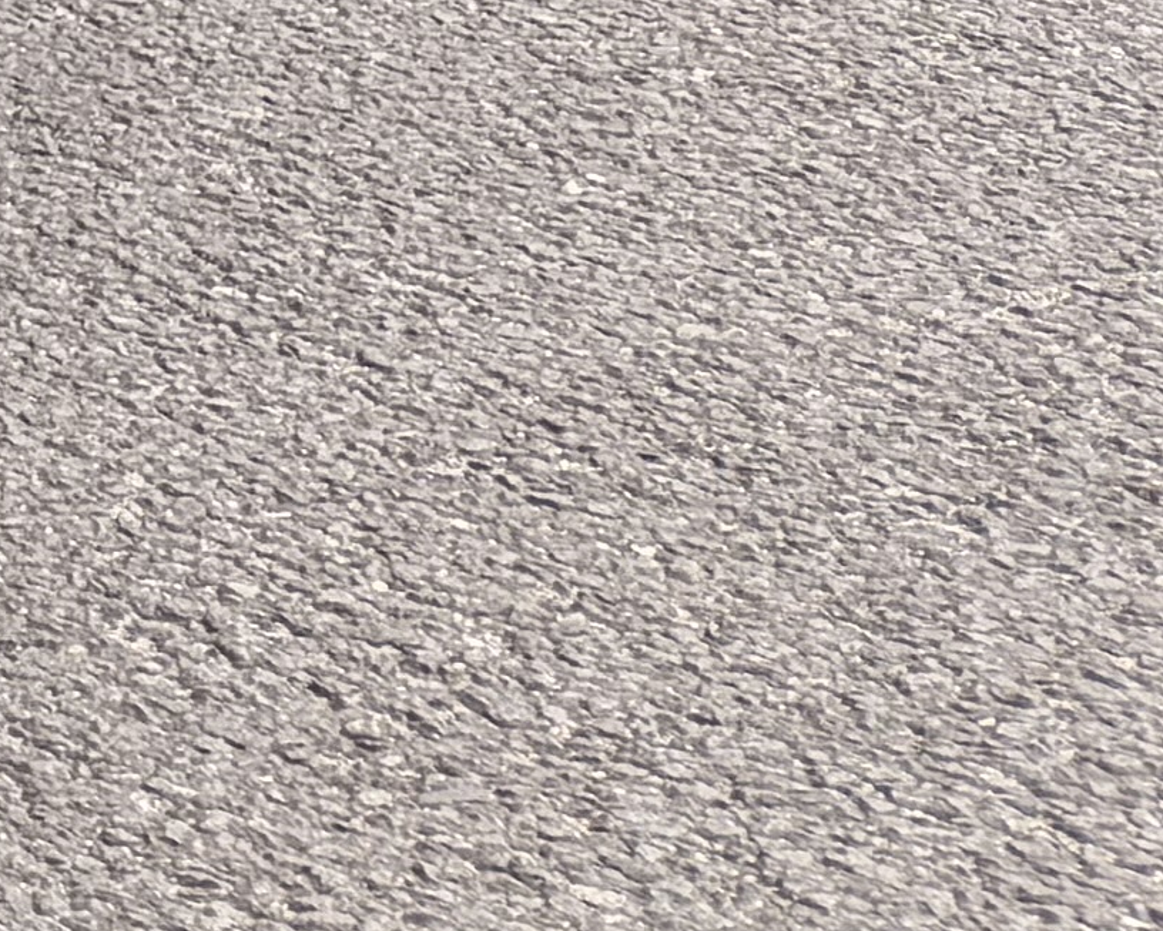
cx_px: -2811
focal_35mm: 164
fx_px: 5646
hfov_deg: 8.7
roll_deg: -0.5
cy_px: -1198
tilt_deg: -6.2
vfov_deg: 8.7
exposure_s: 1/1139
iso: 100
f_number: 1.78
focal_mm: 6.76
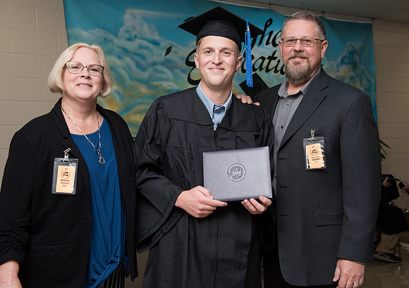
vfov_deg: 27.7
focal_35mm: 51
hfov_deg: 38.5
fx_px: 586
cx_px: 220
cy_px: 142
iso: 1600
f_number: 7.1
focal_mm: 48
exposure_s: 1/200
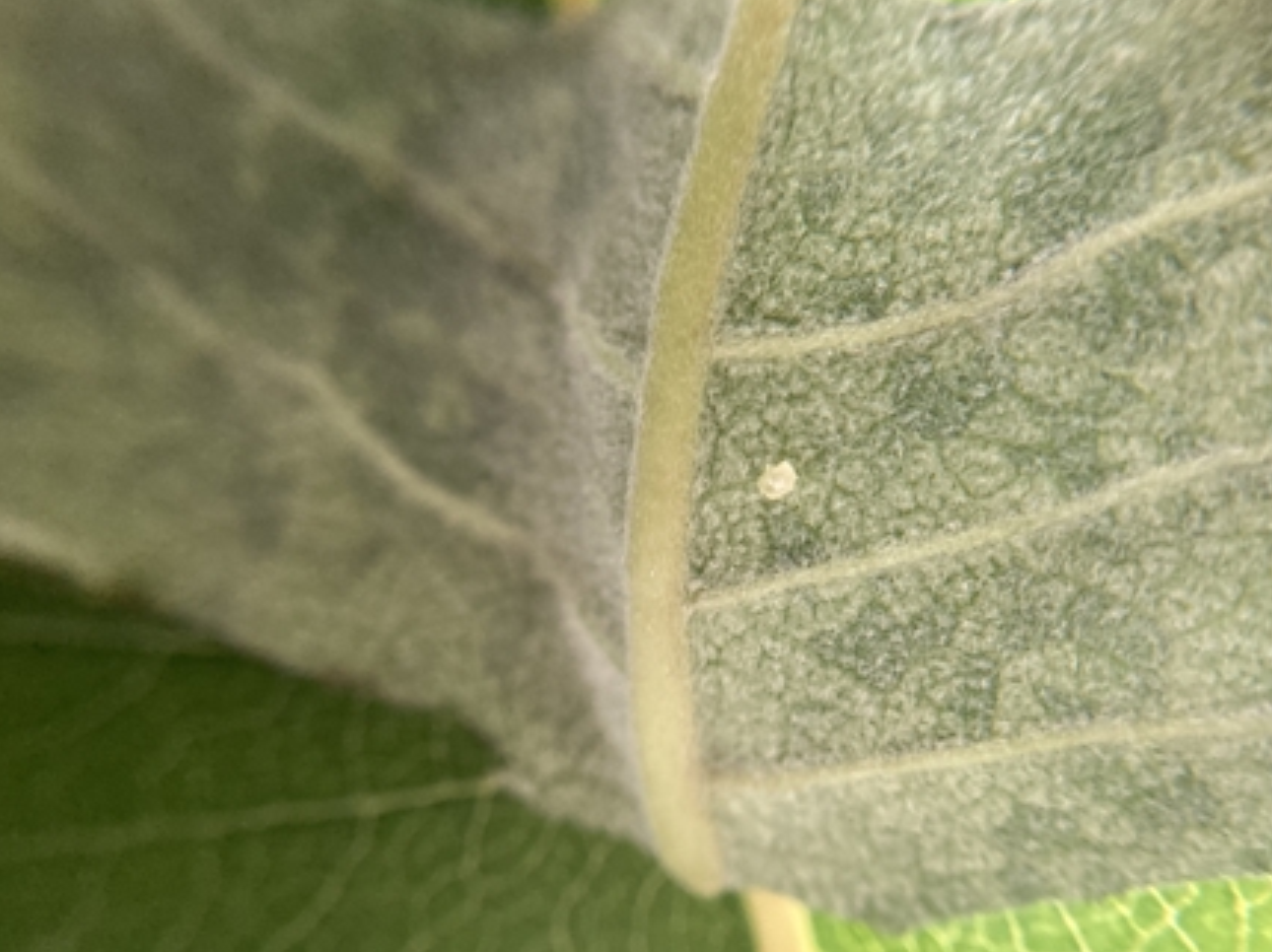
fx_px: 1138
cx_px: 689
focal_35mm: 31
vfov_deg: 45.4
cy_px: 439
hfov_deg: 58.3
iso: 400
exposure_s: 1/31
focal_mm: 3.99
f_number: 1.8
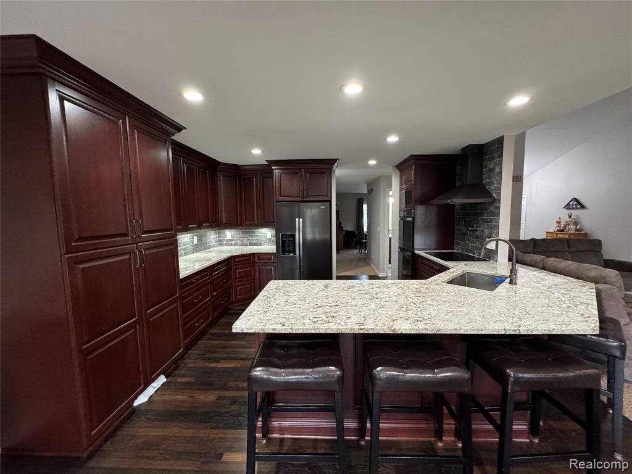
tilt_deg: -4.6
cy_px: 237
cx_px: 316
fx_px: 256
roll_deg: +0.1
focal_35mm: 14
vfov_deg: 85.7
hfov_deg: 102.1
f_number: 2.2
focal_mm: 2.22
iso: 500
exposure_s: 1/60
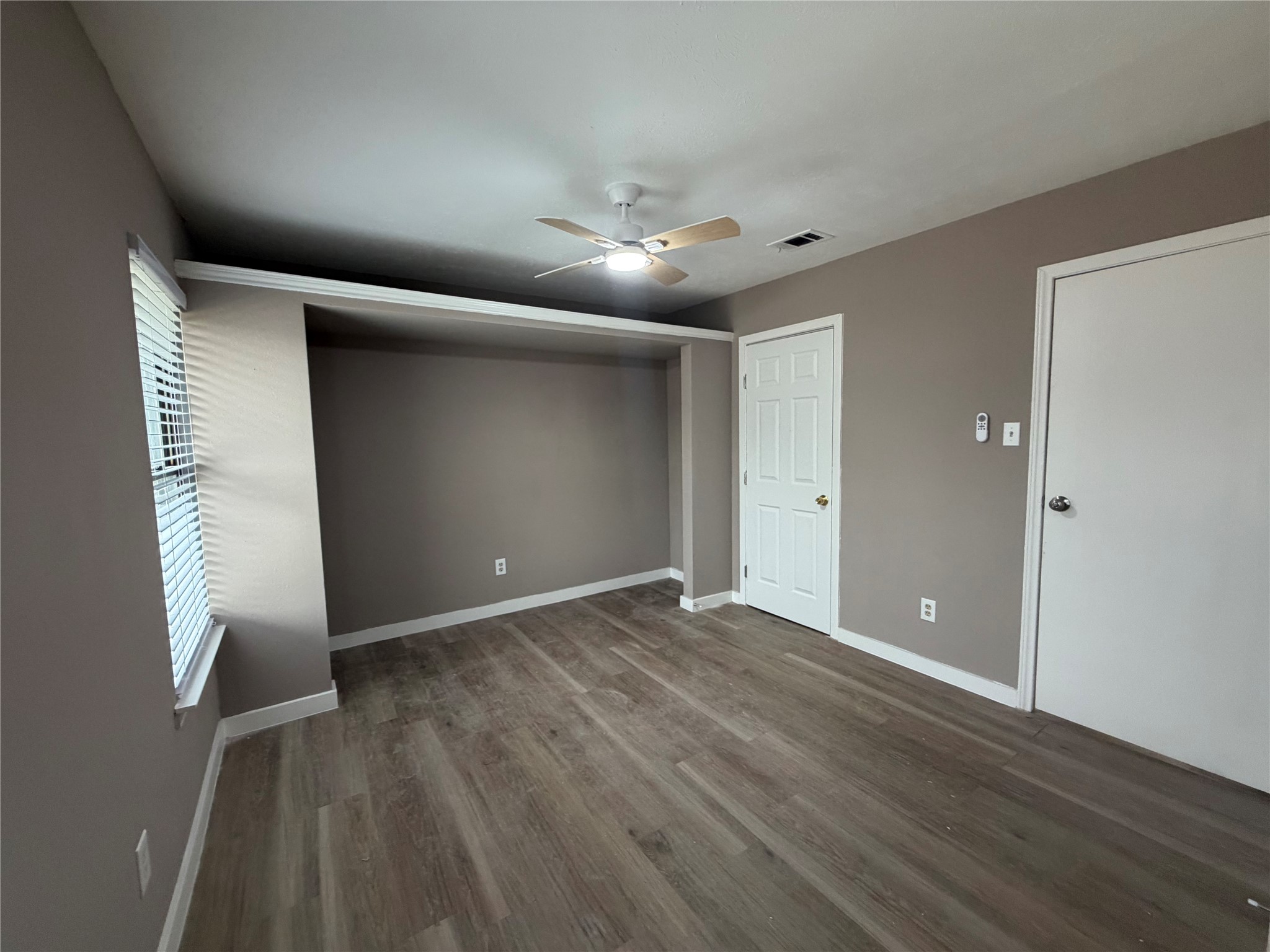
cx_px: 635
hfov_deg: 102.1
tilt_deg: -6.0
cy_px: 476
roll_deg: +0.9
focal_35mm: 14
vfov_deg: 85.7
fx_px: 514
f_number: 2.2
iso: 320
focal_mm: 2.22
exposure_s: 1/80
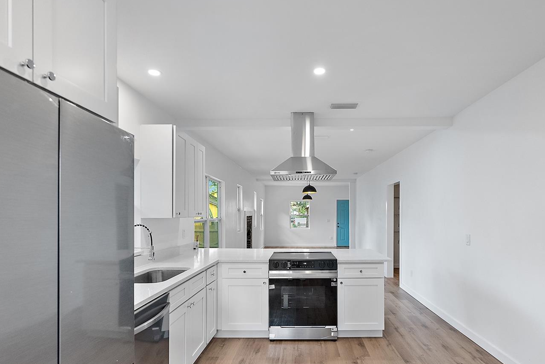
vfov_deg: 61.4
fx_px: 303
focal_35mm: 20
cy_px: 222
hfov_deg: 83.7
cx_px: 300
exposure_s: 1/80
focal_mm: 16
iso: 1600
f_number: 4
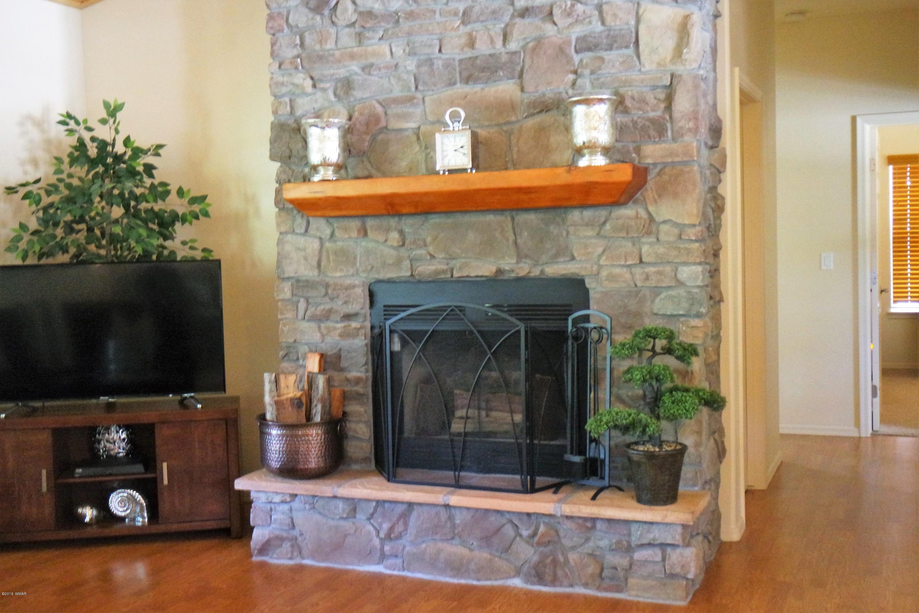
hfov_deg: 48.5
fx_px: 1021
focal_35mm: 40
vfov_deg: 33.4
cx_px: 460
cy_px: 306
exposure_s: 1/15
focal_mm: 15
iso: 3200
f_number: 4
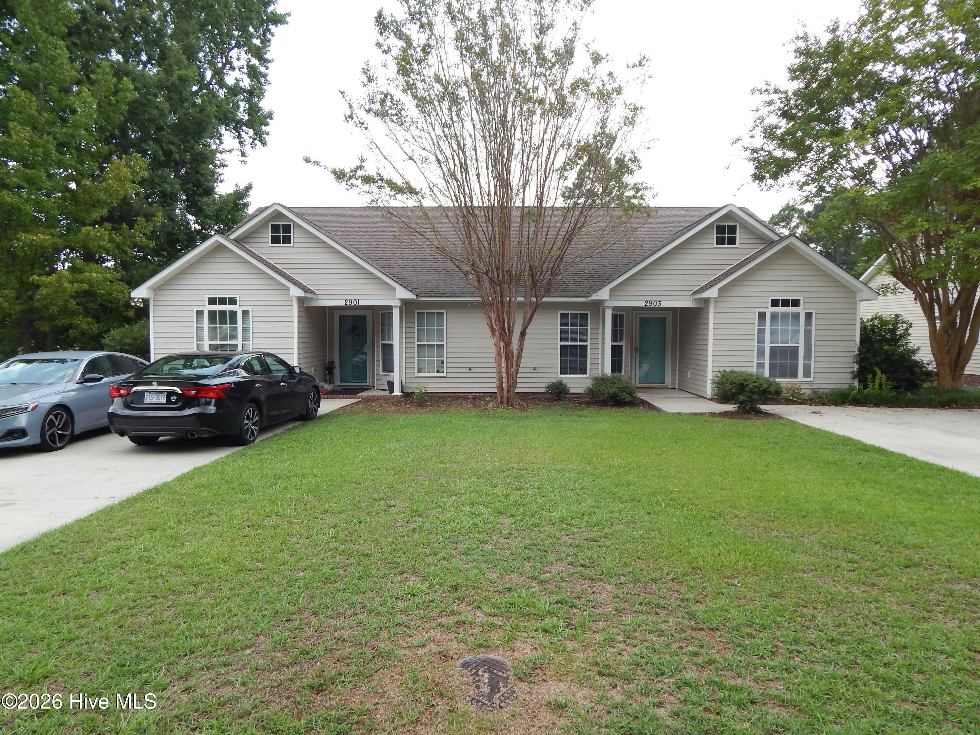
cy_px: 368
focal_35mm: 23
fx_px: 651
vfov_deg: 58.9
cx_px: 490
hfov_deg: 73.9
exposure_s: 1/400
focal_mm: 4
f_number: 3
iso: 125
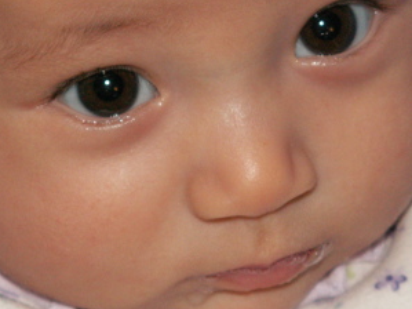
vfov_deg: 5.6
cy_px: 81
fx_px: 3129
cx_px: 211
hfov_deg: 7.5
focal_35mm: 263
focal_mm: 20.11
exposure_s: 1/40
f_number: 4
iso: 160
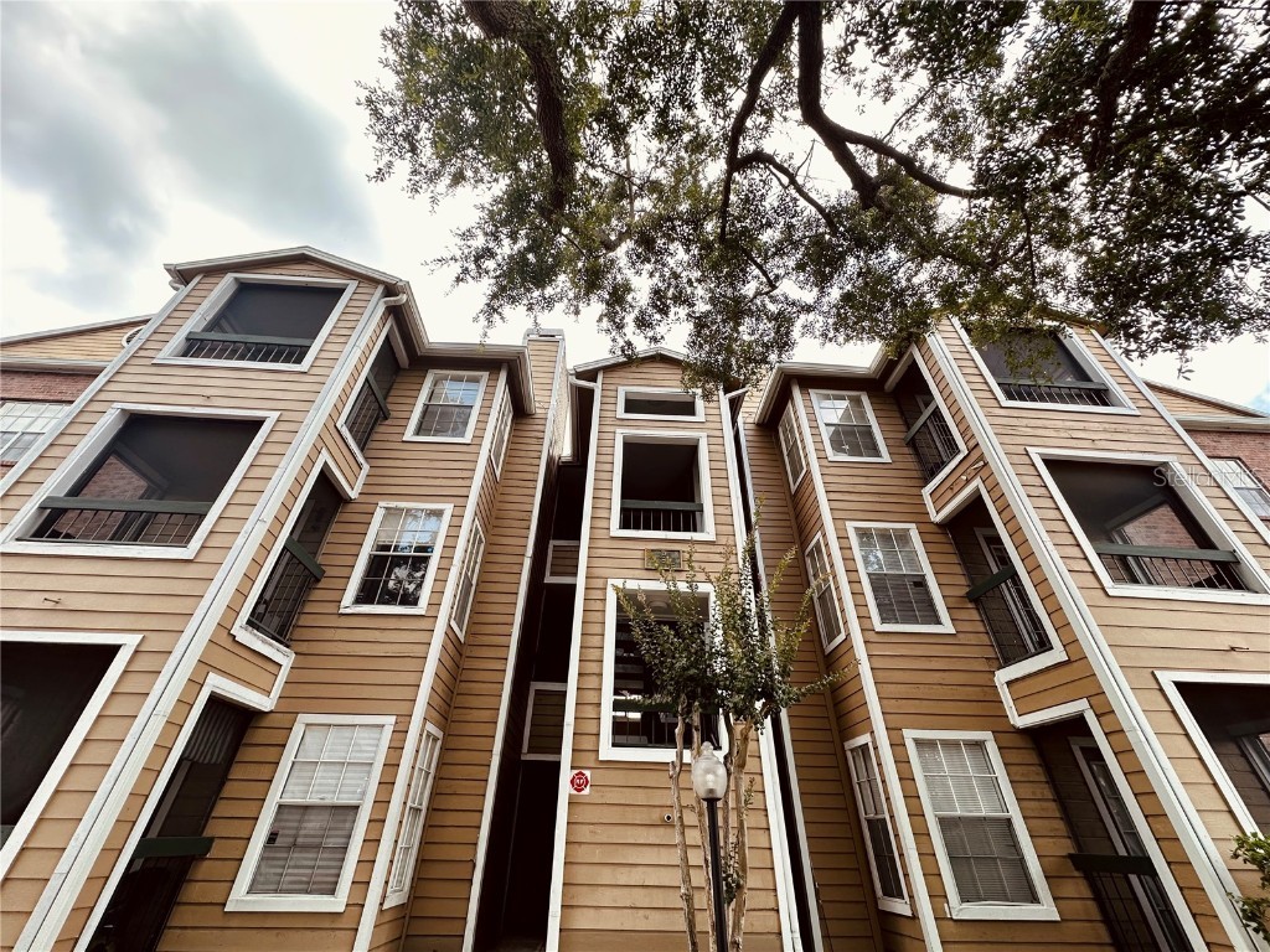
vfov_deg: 85.7
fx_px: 514
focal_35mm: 14
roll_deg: -0.5
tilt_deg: +36.1
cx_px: 635
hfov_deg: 102.1
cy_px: 476
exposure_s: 1/286
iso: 40
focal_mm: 2.22
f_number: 2.2
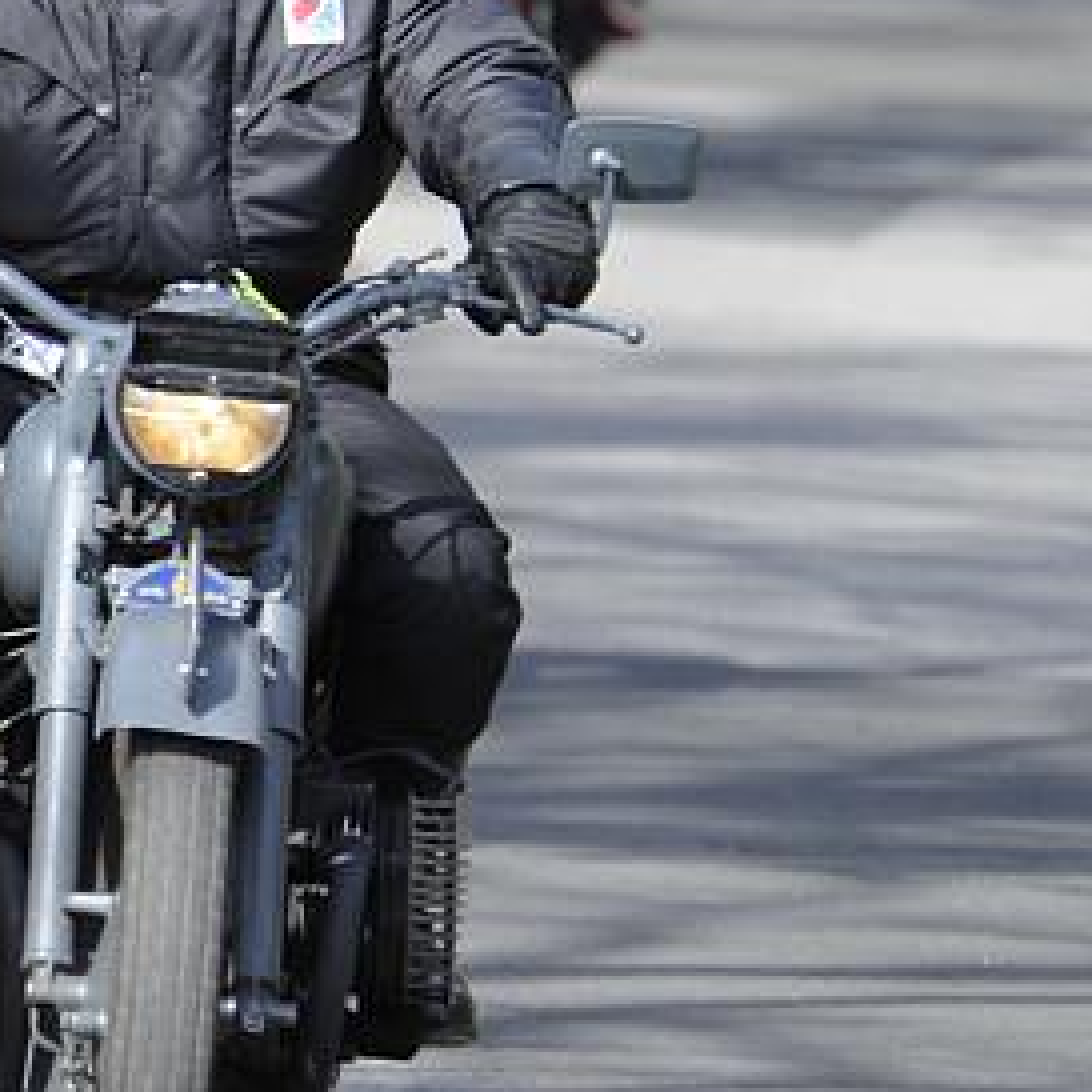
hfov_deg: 2.4
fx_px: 25733
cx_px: -40
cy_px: 312
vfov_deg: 2.4
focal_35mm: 721
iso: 320
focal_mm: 290
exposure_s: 1/320
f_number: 6
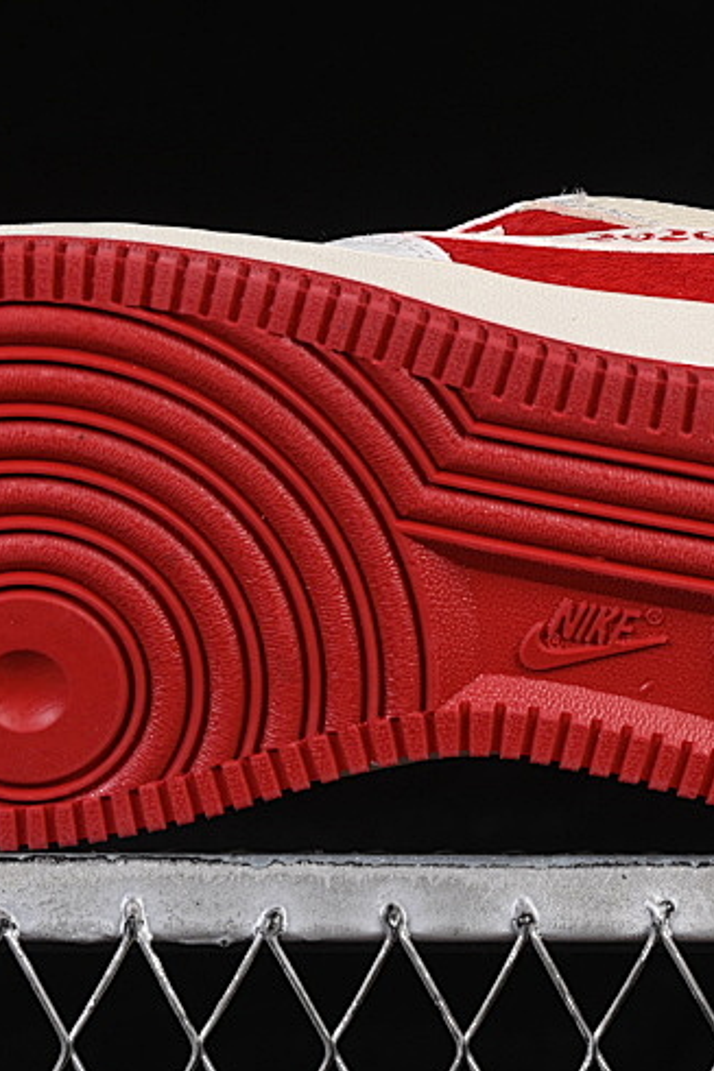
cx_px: 352
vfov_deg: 12.4
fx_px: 4912
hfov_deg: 8.3
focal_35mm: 165
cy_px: 364
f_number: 8
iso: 160
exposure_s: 1/80
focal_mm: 50
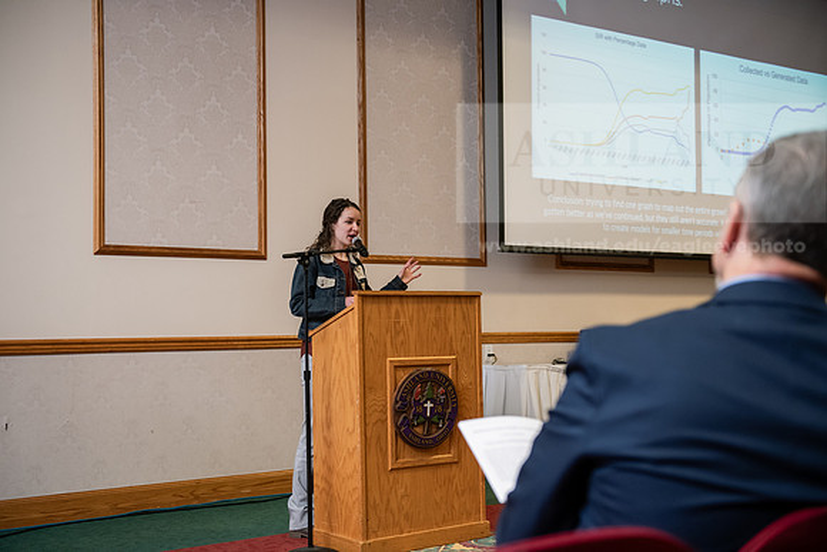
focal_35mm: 48
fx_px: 1103
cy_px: 276
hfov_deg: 41.1
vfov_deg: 28.1
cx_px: 414
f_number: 3.2
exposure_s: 1/200
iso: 2000
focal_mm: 48
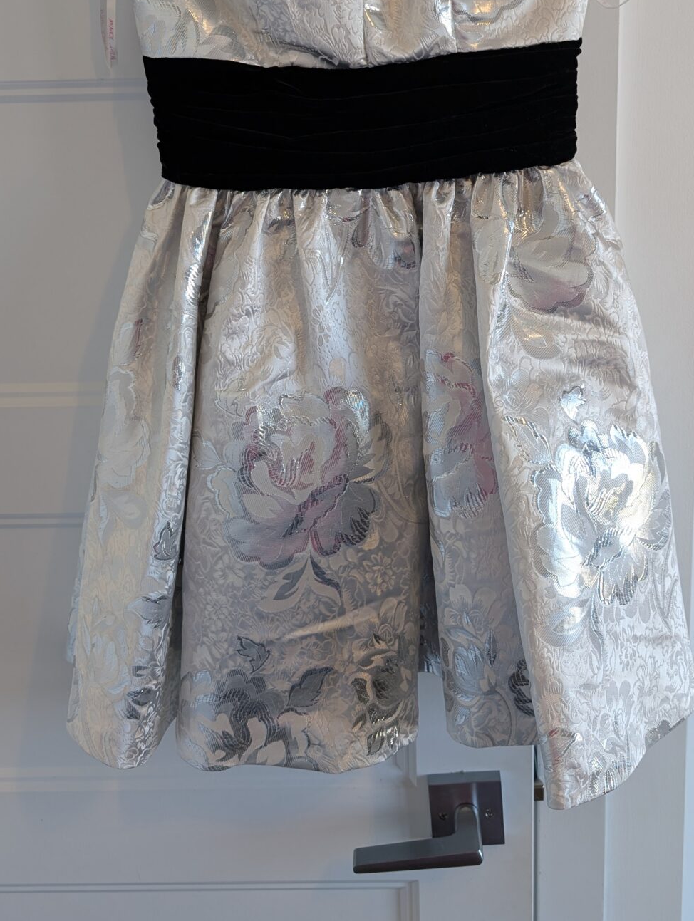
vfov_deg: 47.6
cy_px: 266
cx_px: 377
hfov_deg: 37.8
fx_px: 1013
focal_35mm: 38
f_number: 1.68
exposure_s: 1/30
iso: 20
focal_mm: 6.9
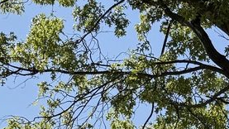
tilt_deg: +3.2
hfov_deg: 15.7
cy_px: 356
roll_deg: -0.3
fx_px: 826
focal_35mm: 136
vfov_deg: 7.9
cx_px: 45
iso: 80
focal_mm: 6.76
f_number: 1.78
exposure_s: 1/4975
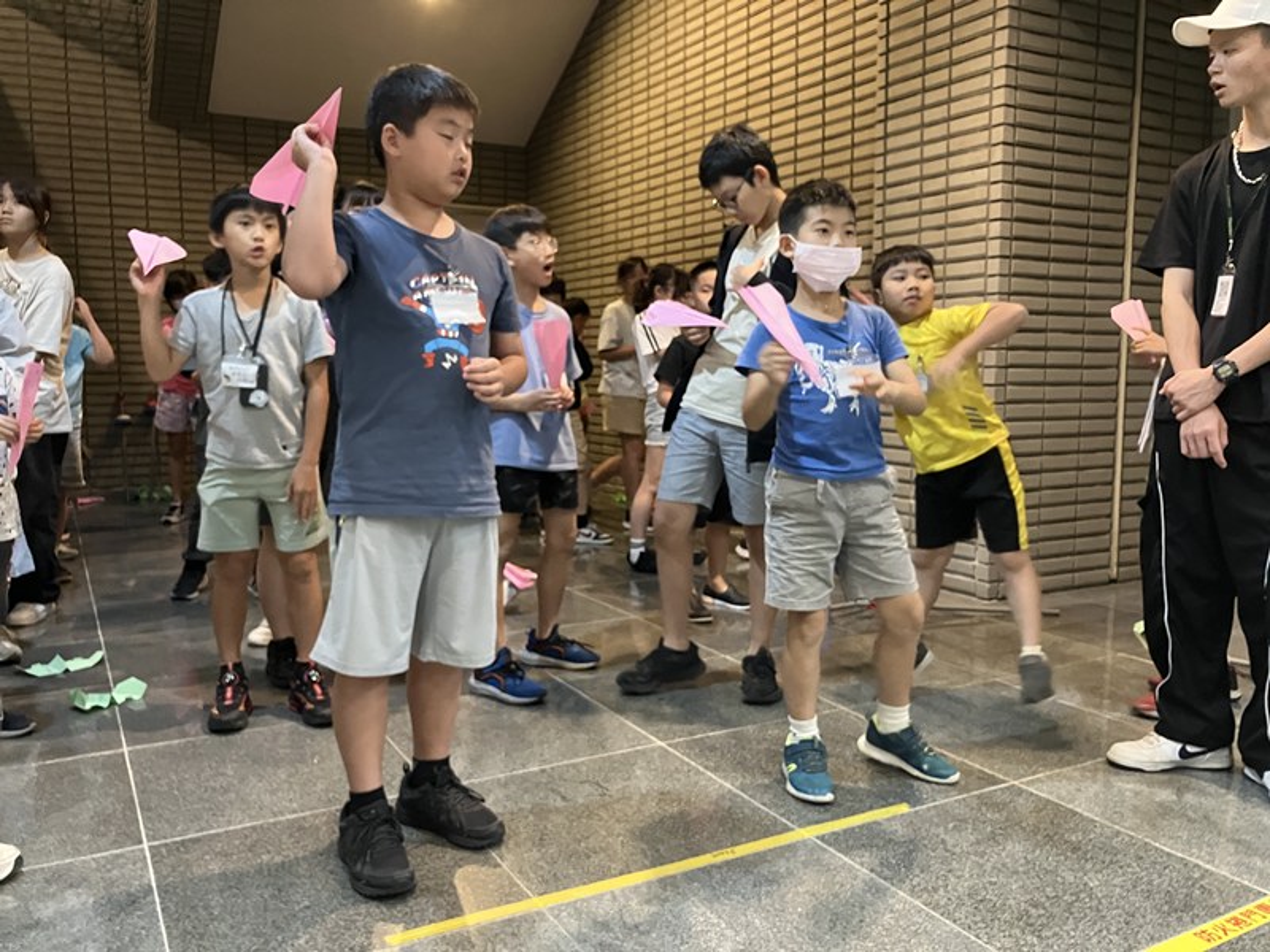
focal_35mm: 28
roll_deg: +0.1
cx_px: 635
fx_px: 1027
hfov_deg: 63.4
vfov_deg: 49.7
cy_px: 476
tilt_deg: -4.7
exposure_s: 1/30
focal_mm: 3.99
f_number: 1.8
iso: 500
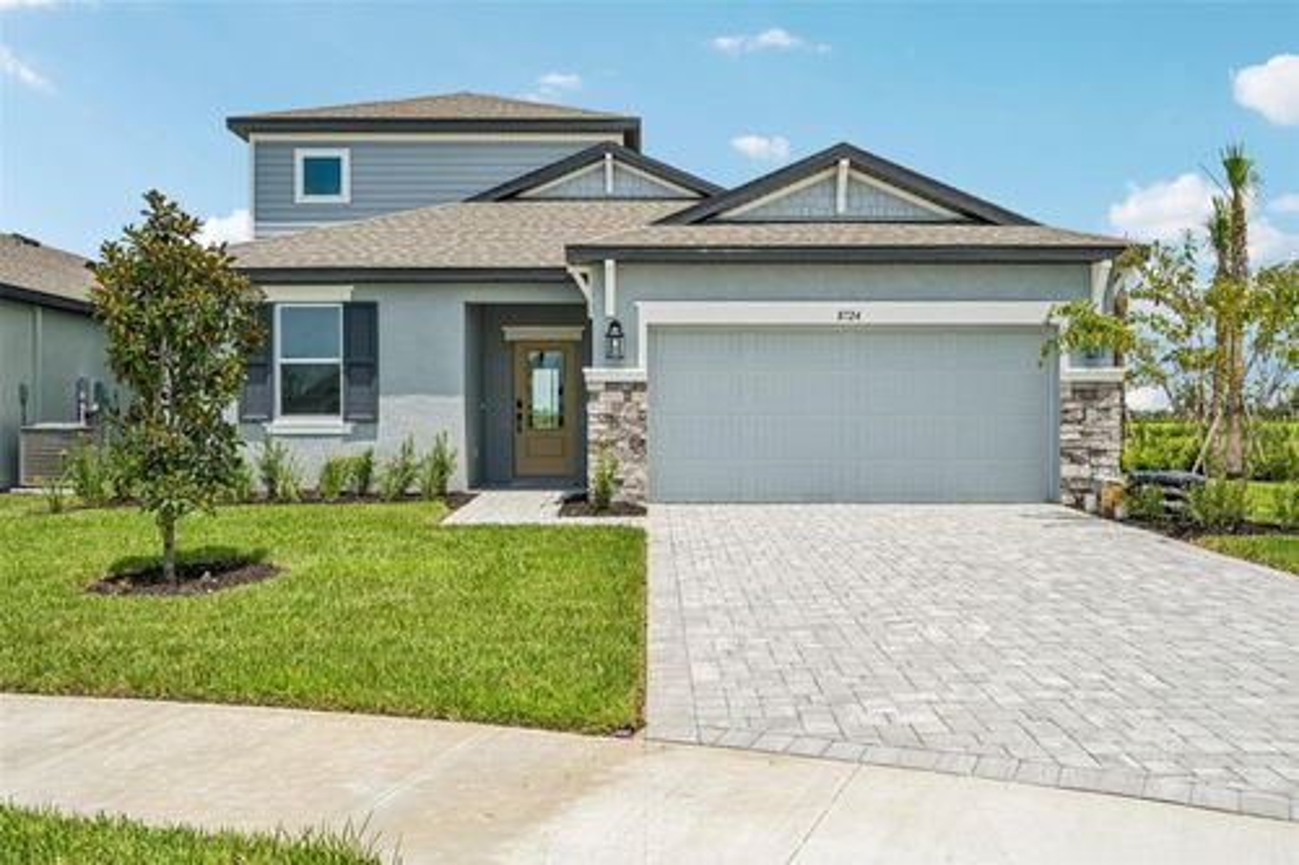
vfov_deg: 43.6
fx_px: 1082
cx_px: 650
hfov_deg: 61.9
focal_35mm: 30
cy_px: 432
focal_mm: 30
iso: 400
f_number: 8
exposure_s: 1/1600
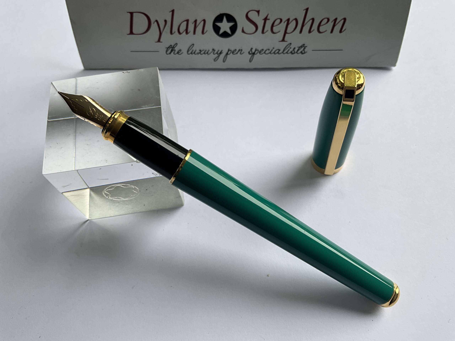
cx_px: 228
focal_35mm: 29
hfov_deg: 61.7
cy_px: 170
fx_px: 381
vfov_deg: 48.2
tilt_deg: -62.4
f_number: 1.8
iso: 25
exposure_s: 1/122
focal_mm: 3
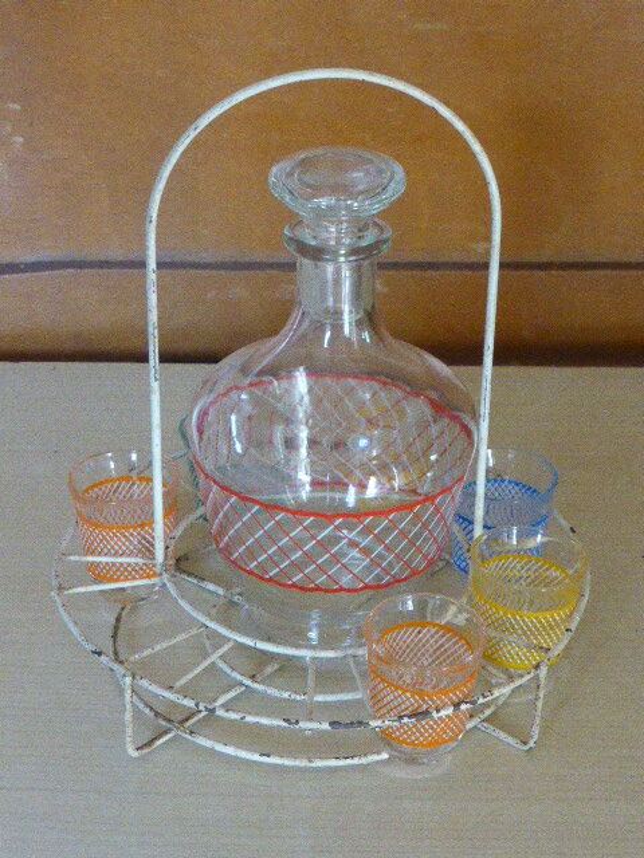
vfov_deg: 20.2
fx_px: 2406
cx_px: 322
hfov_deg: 15.2
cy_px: 429
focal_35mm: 97
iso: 1600
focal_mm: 16.1
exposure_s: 1/160
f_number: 5.2
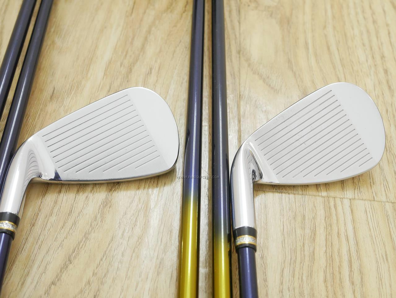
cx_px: 198
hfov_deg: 38.2
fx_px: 572
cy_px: 149
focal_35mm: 50
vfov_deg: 29.1
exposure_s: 1/50
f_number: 4.5
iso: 1600
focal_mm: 25
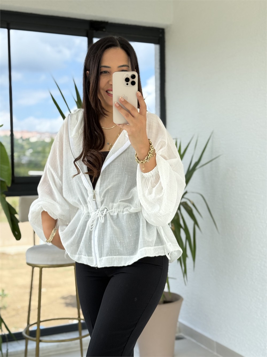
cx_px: 134
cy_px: 178
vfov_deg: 39.7
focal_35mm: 48
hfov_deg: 30.3
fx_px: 494
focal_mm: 6.76
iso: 64
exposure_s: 1/951
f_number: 1.78
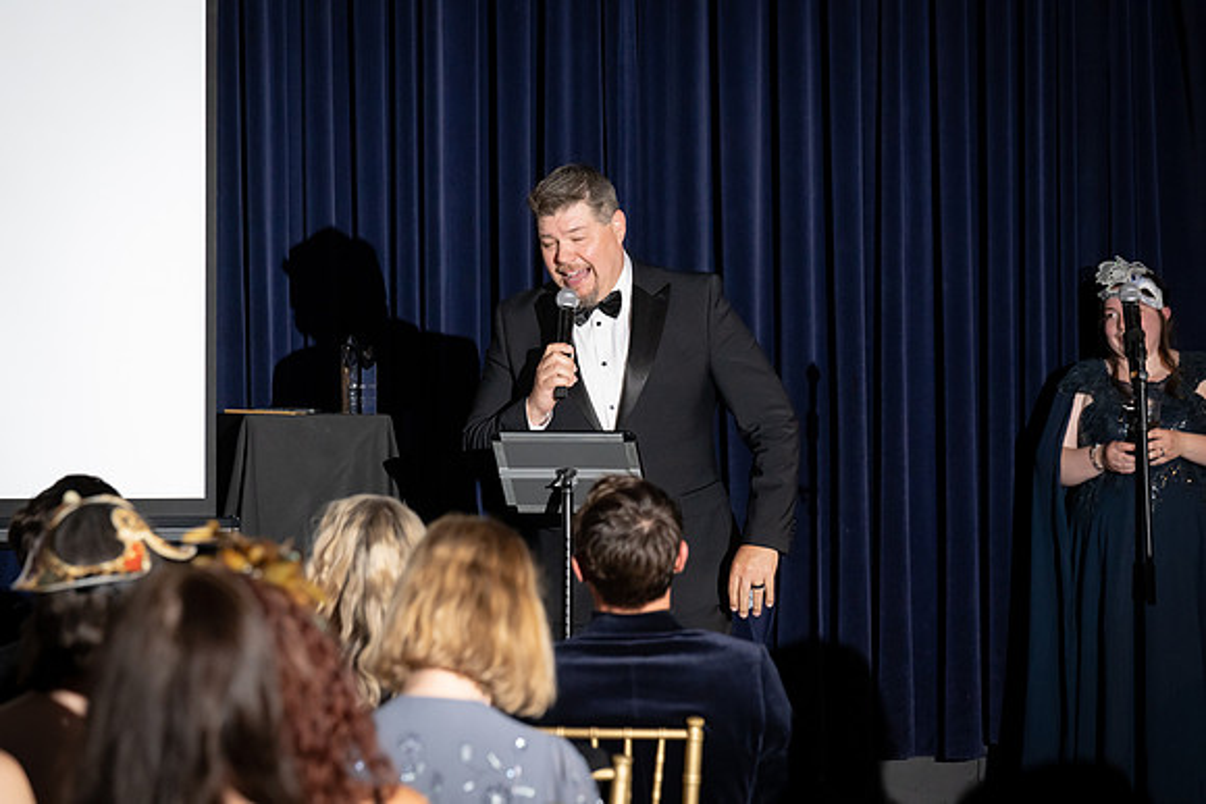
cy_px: 402
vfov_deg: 9.2
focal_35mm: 150
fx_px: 5026
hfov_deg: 13.7
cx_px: 603
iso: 2500
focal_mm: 150
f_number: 5
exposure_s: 1/200
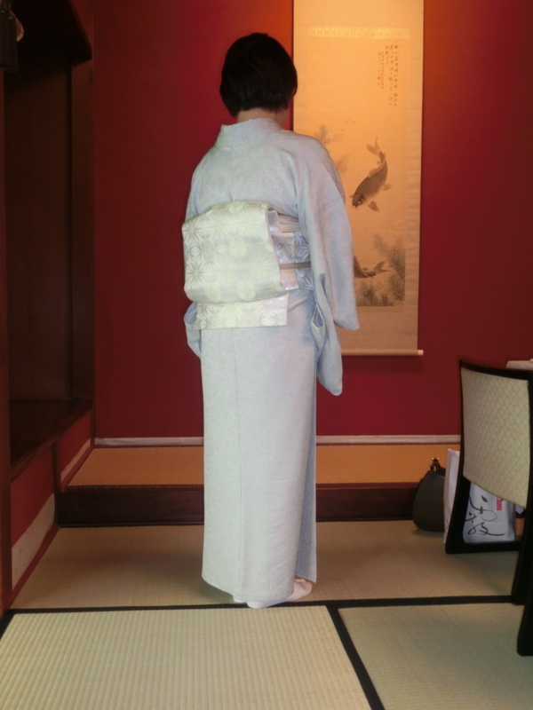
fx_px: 780
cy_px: 355
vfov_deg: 49.0
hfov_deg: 37.7
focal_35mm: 38
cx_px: 266
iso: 400
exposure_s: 1/40
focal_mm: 6.67
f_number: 3.9
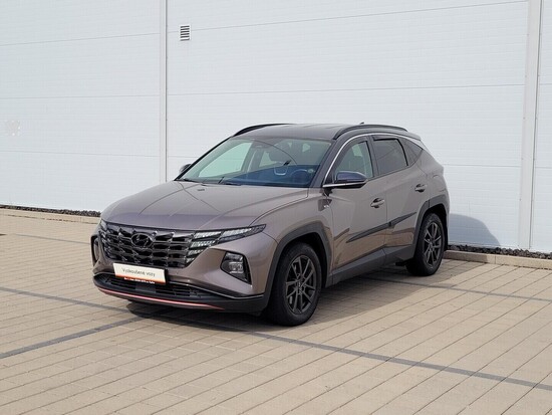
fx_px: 415
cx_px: 276
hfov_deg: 67.3
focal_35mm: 26
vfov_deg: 53.1
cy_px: 208
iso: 40
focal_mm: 5.4
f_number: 1.8
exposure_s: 1/2271
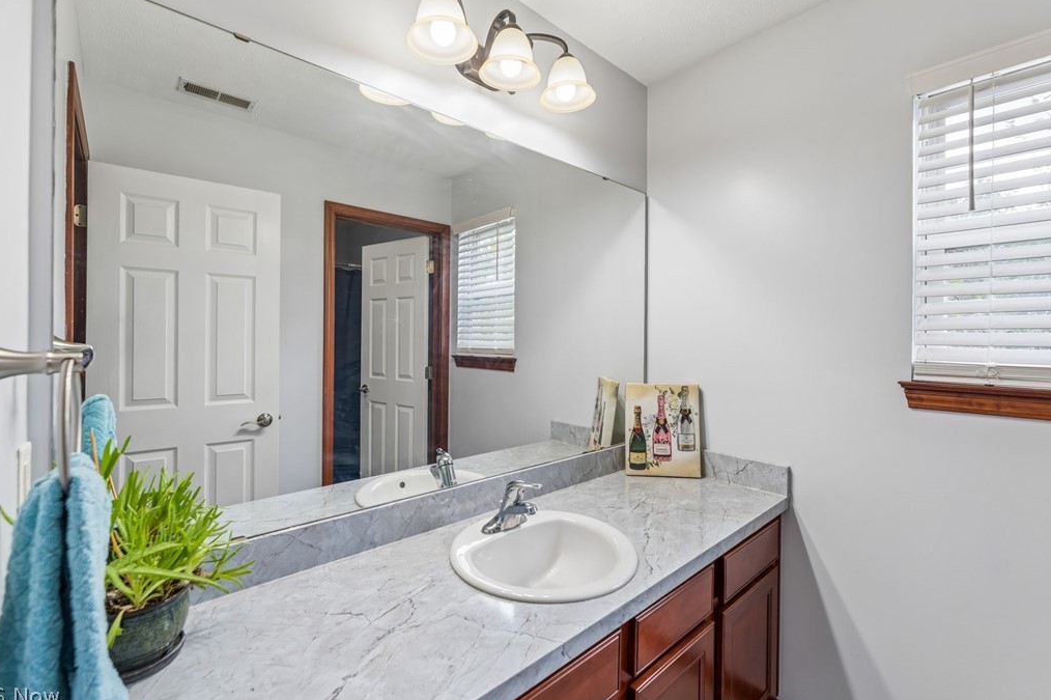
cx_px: 518
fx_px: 438
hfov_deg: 100.4
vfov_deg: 77.2
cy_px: 338
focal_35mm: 15
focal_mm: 14
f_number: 5.6
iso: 200
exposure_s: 1/25
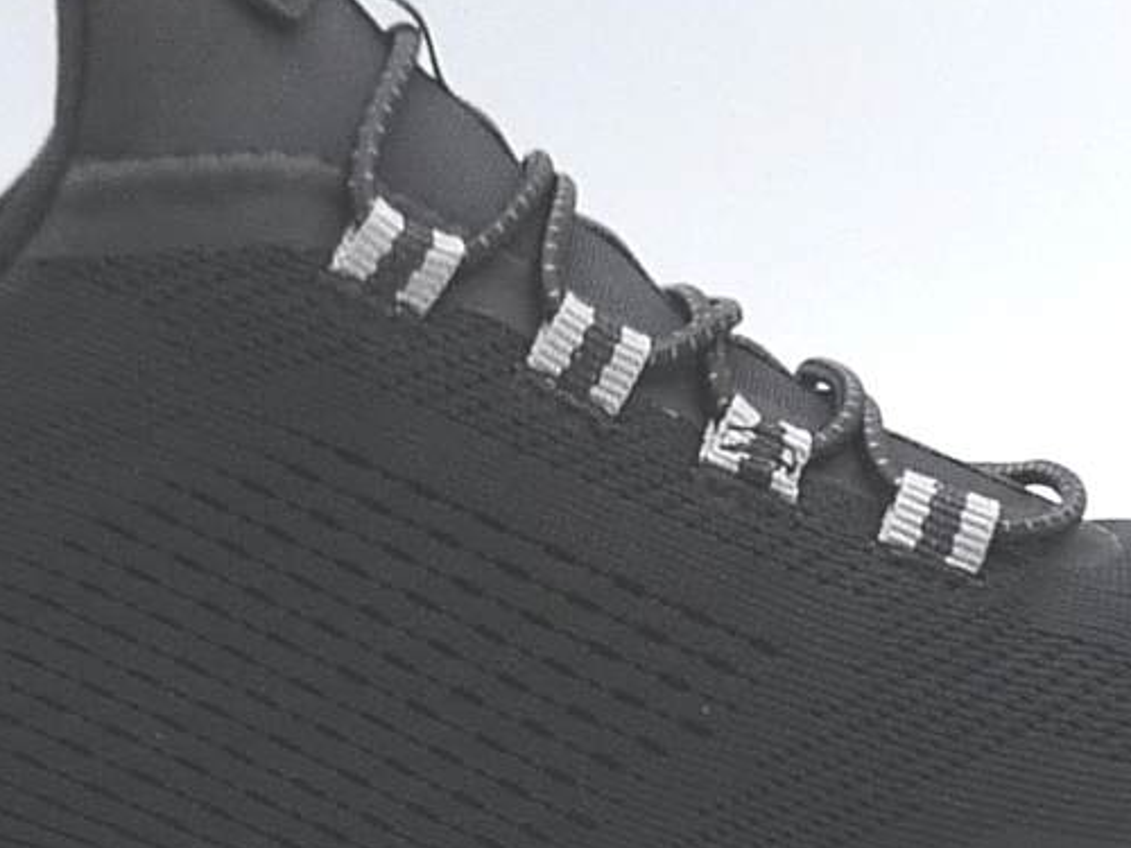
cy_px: 678
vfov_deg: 9.3
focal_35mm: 160
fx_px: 5228
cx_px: 391
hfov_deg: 12.3
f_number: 4
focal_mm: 4.9
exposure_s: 1/160
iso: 100
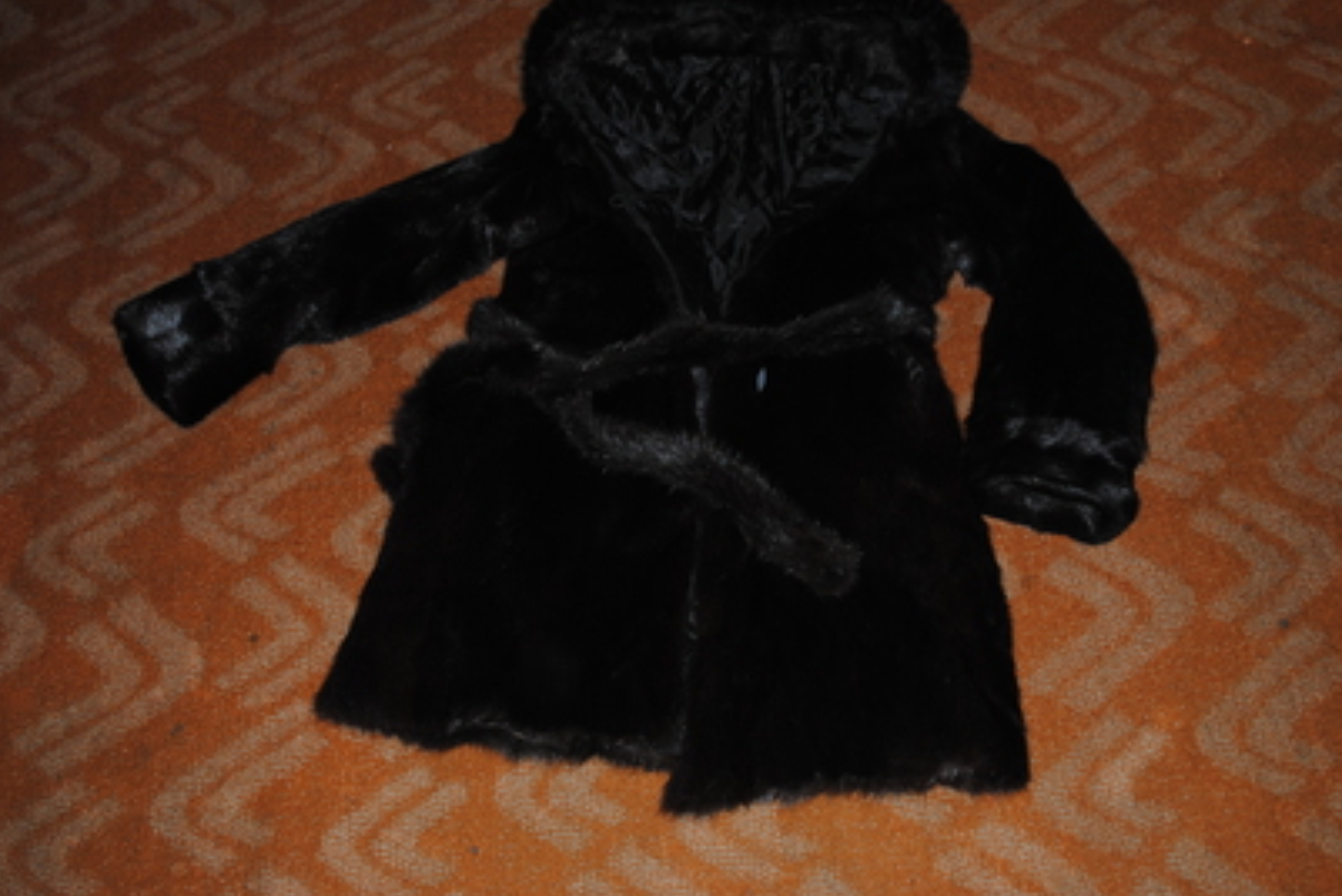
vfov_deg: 36.0
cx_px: 696
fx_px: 1380
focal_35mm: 37
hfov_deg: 51.8
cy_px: 423
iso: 200
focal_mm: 22
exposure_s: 1/60
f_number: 4
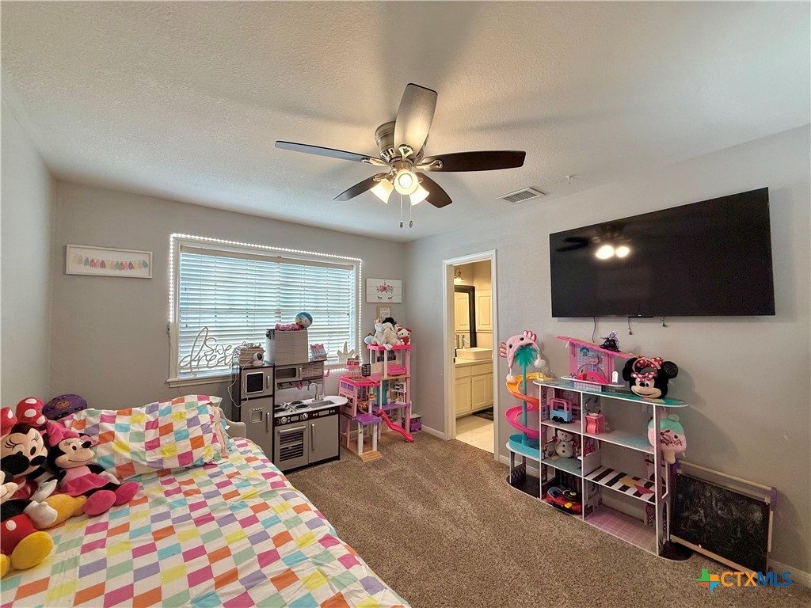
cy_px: 304
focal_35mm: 14
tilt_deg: +2.7
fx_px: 328
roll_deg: -0.5
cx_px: 406
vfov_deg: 85.7
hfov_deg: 102.1
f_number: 2.2
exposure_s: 1/120
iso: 100
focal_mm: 2.22
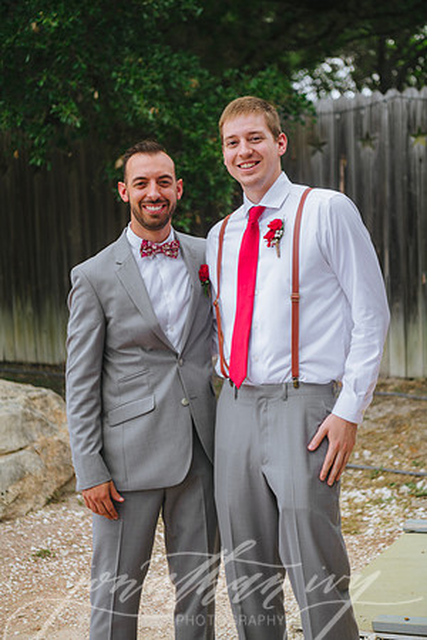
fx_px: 1032
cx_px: 214
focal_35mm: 58
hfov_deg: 23.4
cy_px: 320
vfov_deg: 34.5
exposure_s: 1/320
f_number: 2.8
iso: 80
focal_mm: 58
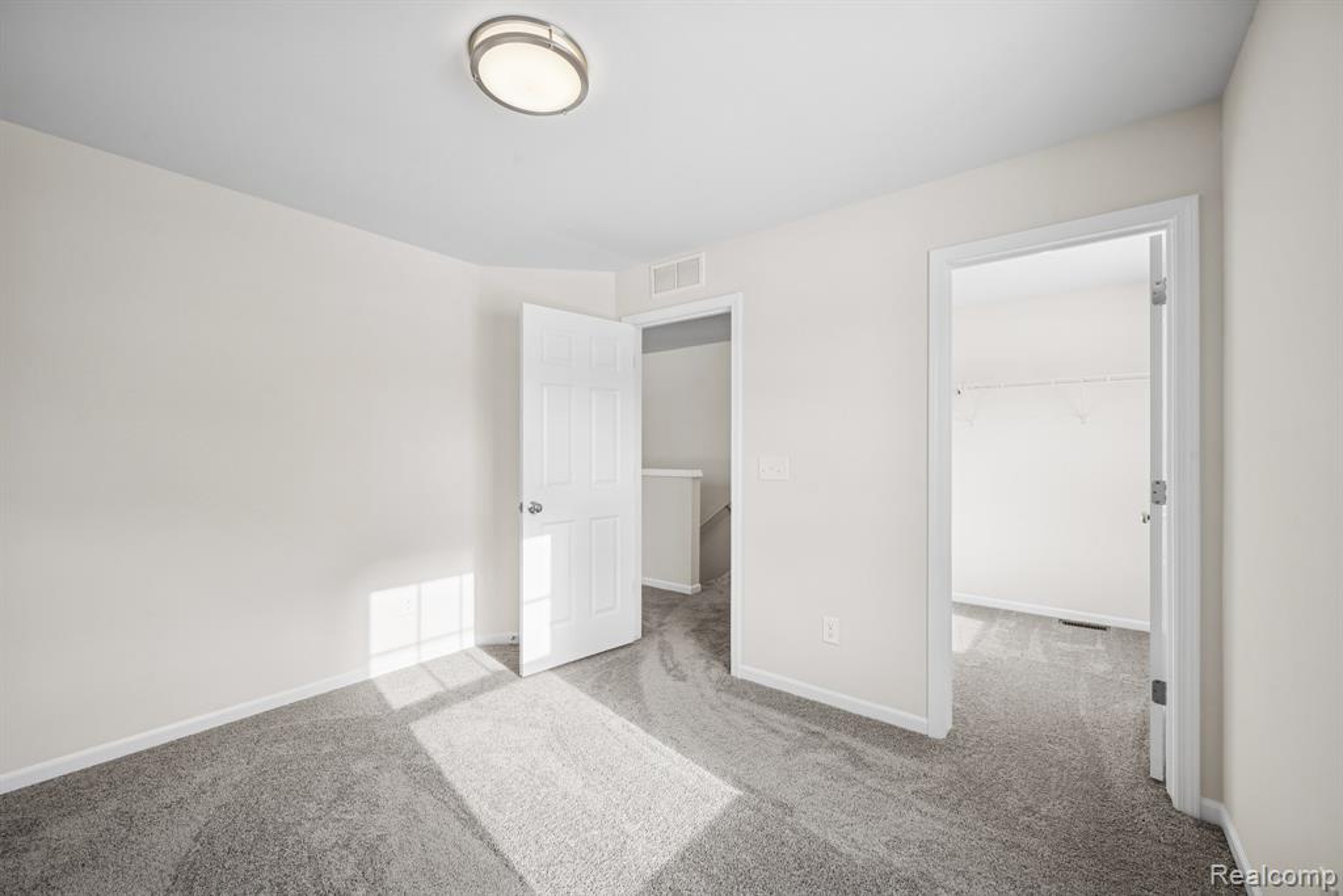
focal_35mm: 14
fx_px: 522
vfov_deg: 81.2
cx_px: 672
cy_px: 448
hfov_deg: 104.2
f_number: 9
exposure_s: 1/6
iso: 100
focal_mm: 14
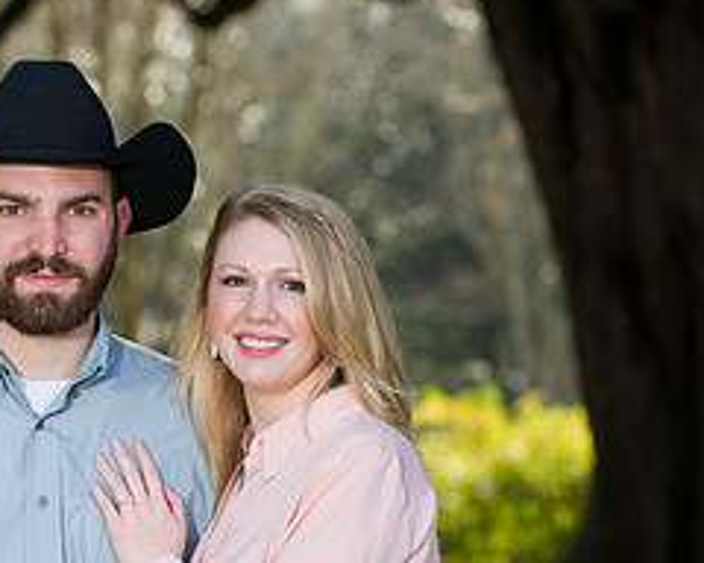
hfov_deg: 8.1
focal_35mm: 238
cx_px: 243
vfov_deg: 6.5
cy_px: 522
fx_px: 4959
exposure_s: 1/250
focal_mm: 105
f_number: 3.5
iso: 250
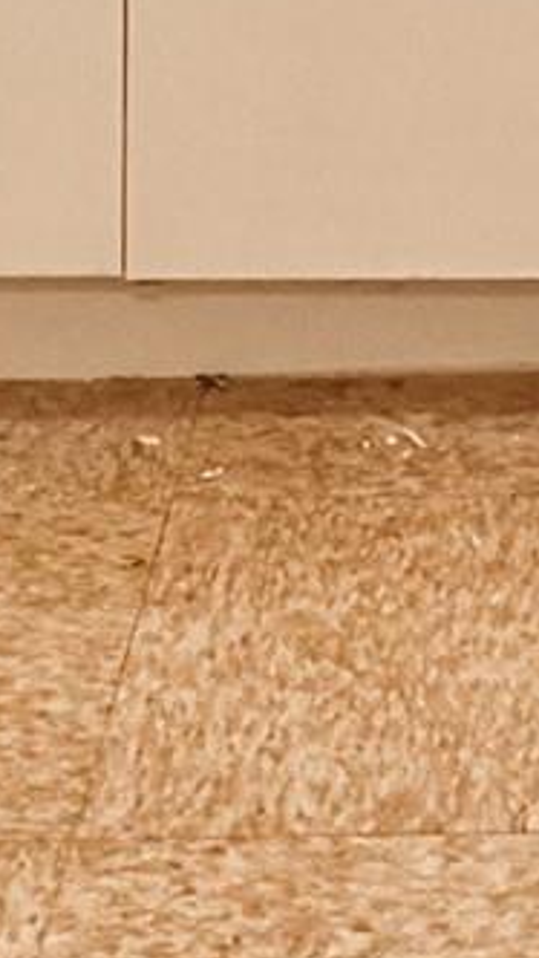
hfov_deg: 12.6
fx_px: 2386
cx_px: 657
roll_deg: -0.3
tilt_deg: +0.3
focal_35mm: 94
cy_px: -961
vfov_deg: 16.9
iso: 160
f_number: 2.2
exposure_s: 1/60
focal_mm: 2.22
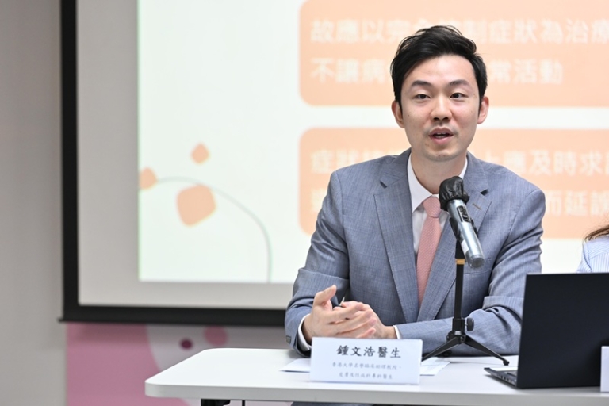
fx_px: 3214
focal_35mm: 190
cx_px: 304
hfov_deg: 10.8
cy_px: 203
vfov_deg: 7.2
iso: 1000
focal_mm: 190
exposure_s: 1/160
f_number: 4
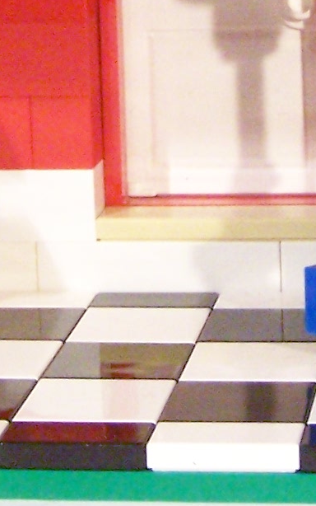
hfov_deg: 7.8
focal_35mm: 169
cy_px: 7
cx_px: 239
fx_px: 2328
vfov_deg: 12.3
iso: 400
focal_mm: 6.3
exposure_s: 1/15
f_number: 3.6
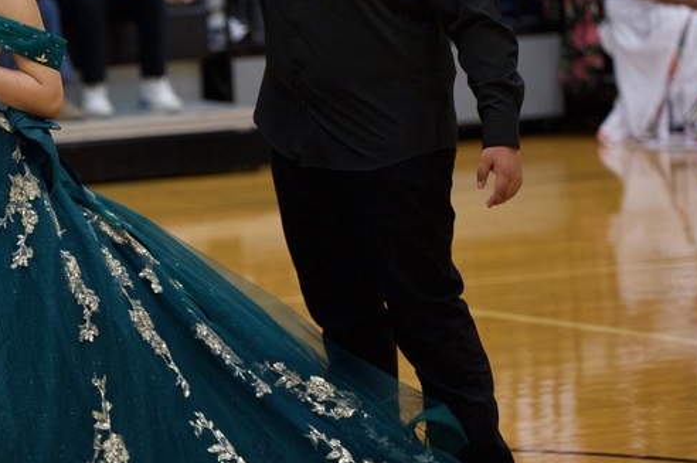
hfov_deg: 8.1
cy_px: 107
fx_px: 4913
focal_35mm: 254
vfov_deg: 5.4
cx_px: -8
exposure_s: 1/250
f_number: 2.8
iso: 2500
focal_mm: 122
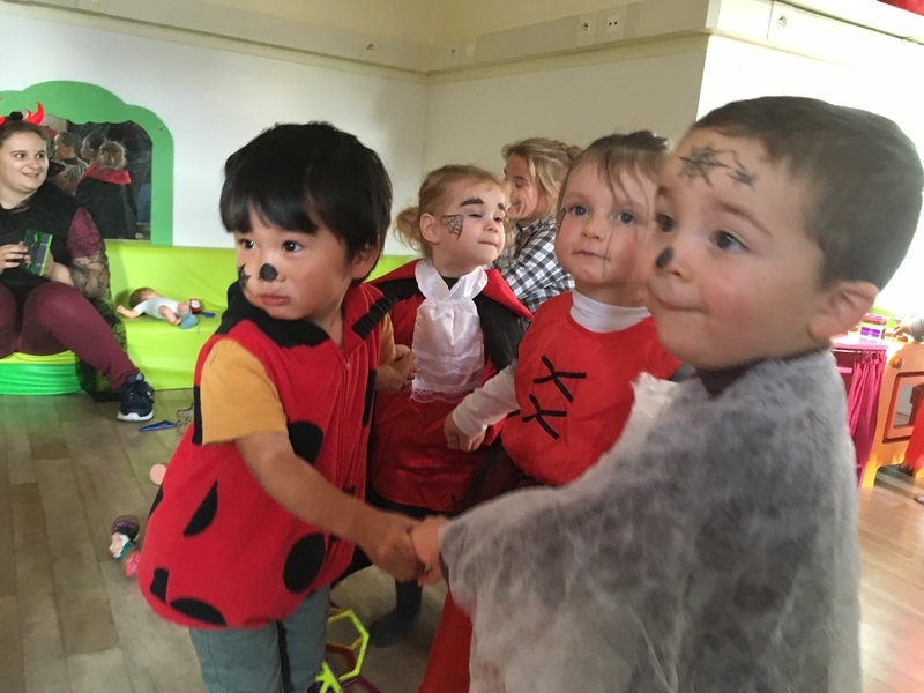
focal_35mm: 29
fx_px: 774
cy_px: 346
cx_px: 462
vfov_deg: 48.2
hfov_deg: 61.7
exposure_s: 1/25
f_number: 2.2
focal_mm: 4.15
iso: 200
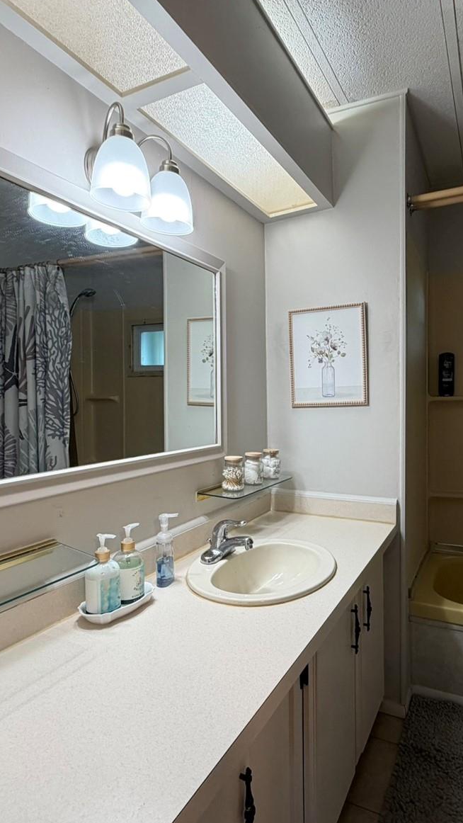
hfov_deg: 53.2
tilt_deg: -3.0
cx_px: 283
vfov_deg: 83.8
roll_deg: +1.7
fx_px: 458
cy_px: 420
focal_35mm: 21
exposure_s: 1/120
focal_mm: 2.22
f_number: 2.2
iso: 160
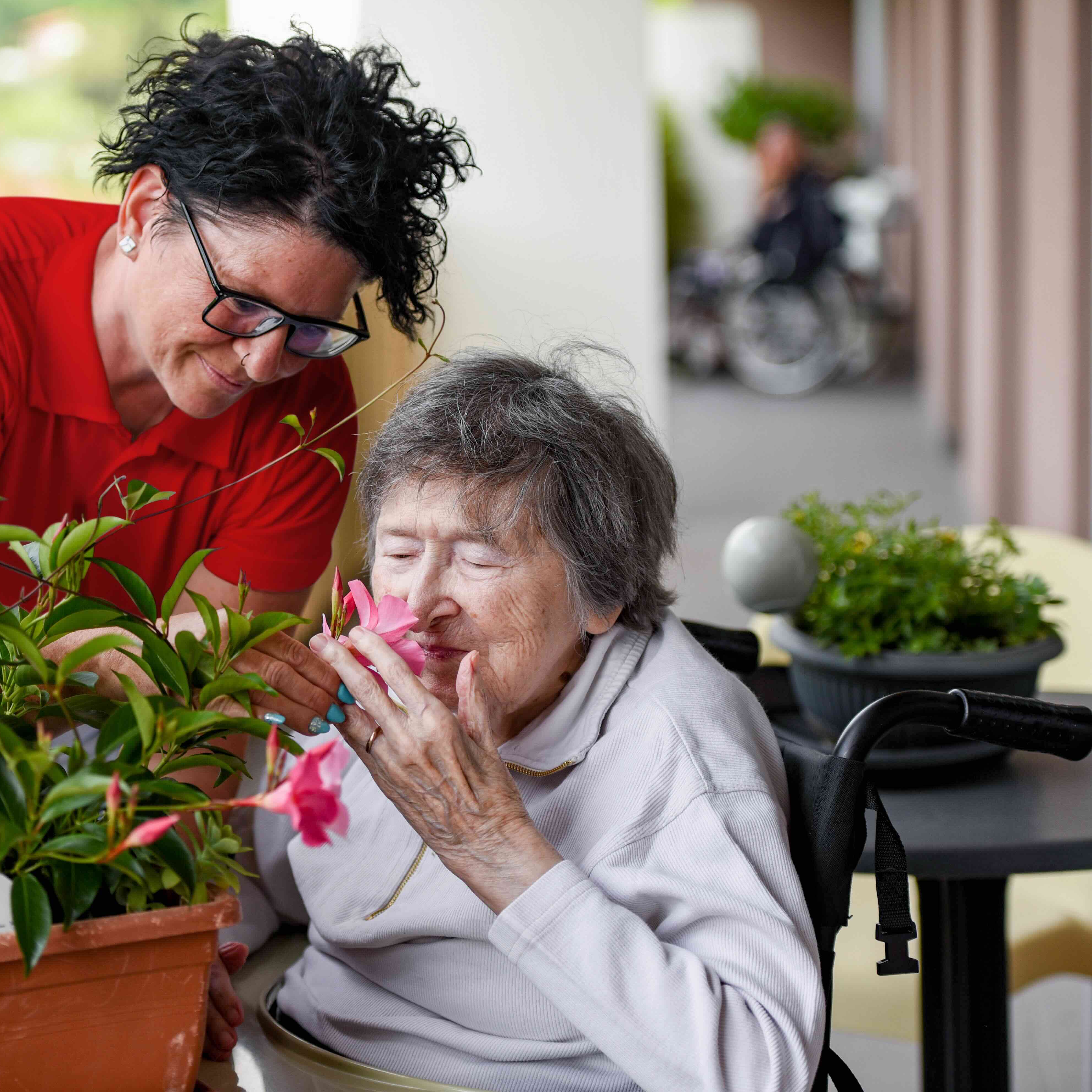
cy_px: 541
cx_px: 317
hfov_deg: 19.2
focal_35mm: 90
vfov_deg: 19.3
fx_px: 3212
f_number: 2.8
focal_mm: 70
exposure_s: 1/1000
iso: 200
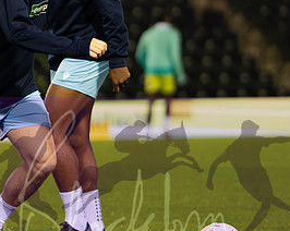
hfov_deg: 4.2
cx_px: 12
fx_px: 3917
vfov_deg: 3.4
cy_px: 67
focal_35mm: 457
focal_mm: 85
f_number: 1.4
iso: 1250
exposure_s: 1/1600
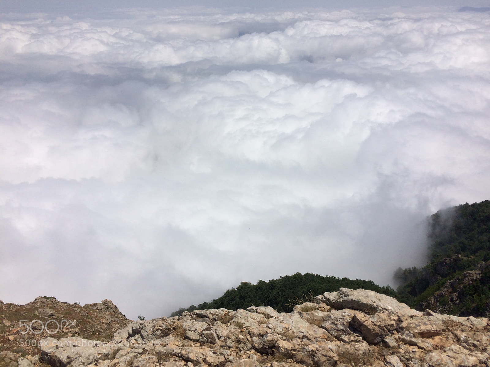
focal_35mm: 29
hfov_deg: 61.7
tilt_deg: -24.6
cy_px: 184
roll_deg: +0.1
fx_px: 411
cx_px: 245
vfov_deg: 48.2
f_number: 2.2
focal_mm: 4.15
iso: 40
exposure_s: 1/10309
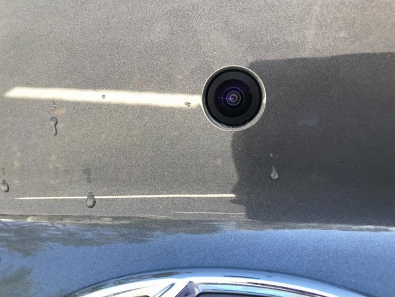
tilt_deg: +21.8
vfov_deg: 49.7
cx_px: 198
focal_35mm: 28
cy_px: 148
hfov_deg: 63.4
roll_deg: -2.3
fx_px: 320
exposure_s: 1/120
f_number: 1.8
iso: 25
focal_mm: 3.99
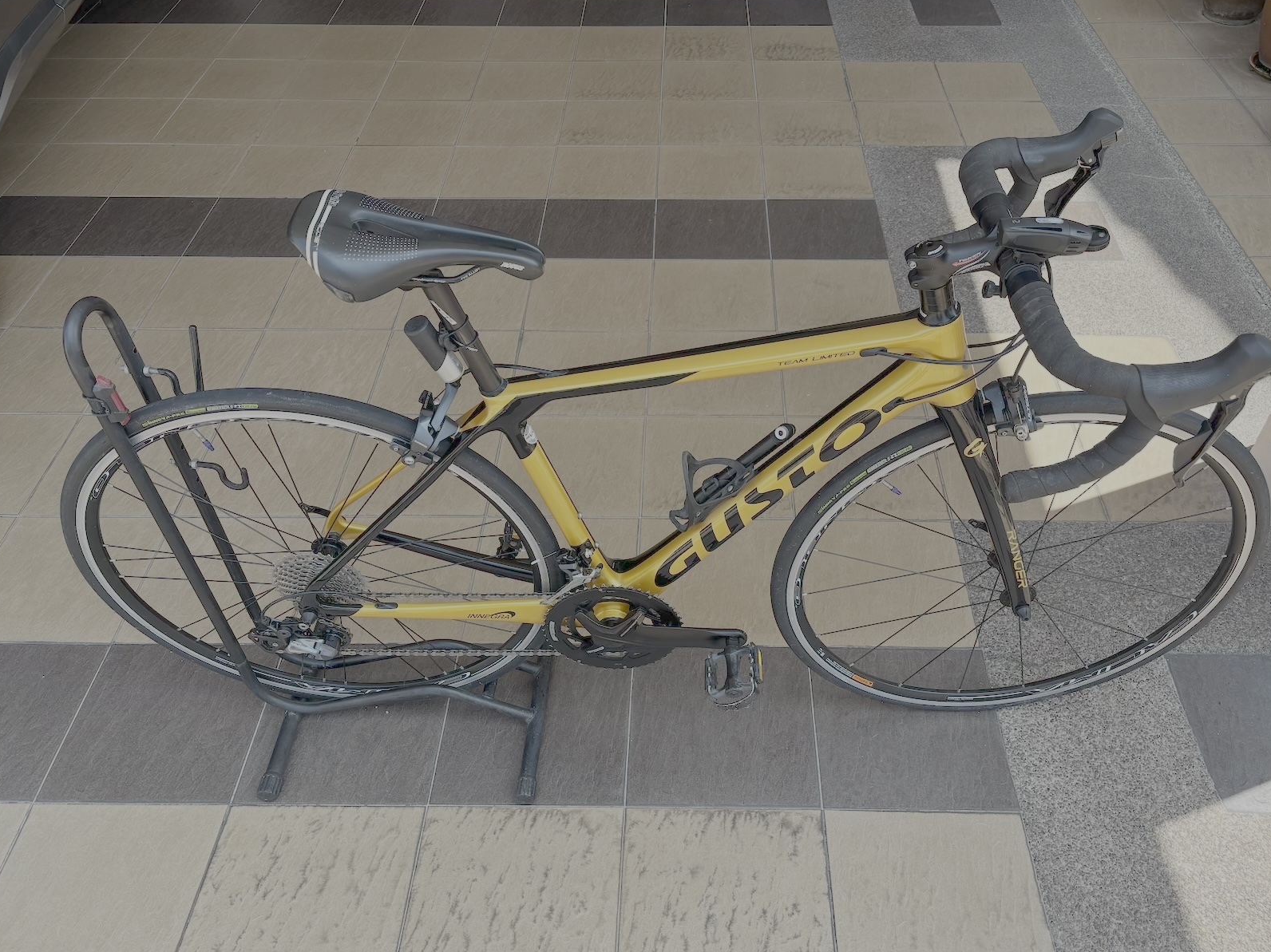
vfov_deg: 49.7
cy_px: 482
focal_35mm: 28
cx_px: 675
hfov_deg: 63.4
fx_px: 1028
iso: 50
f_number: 1.6
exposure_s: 1/442
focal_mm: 5.96
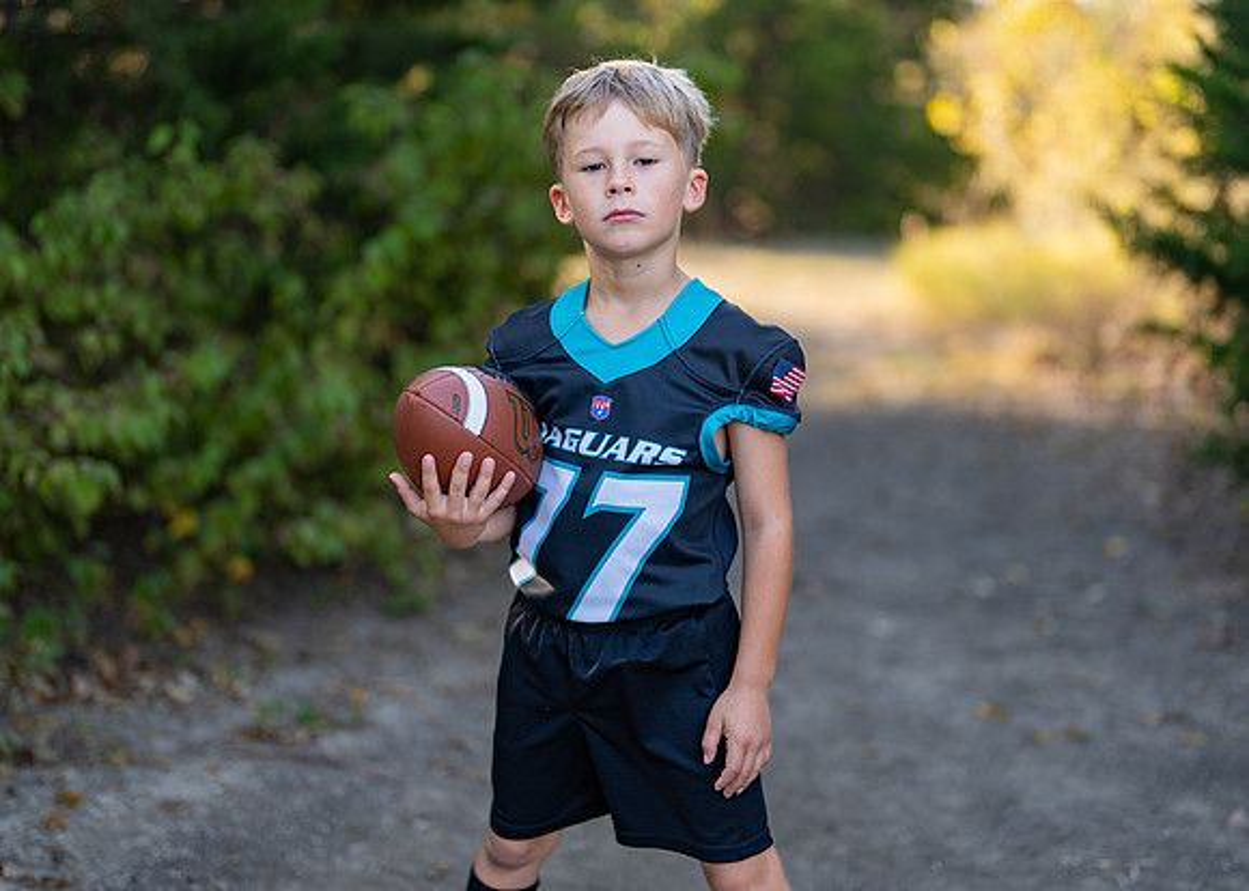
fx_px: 2046
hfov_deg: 33.9
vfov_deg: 24.6
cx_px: 644
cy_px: 403
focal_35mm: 58
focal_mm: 50
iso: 100
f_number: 1.2
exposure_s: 1/640
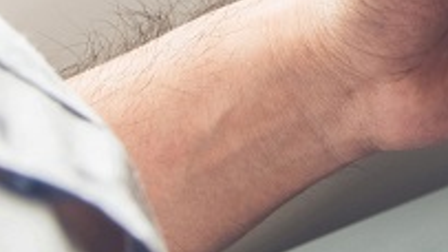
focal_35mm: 127
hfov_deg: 16.6
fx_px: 1508
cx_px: 422
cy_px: -191
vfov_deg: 9.1
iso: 200
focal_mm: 24
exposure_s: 1/160
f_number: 4
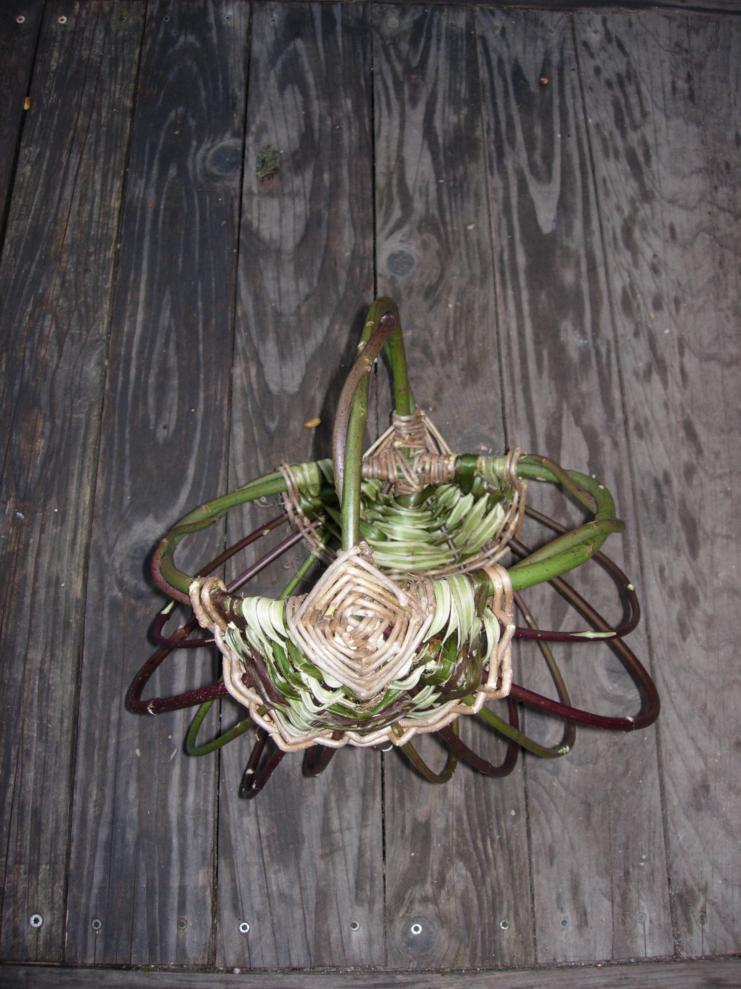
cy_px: 494
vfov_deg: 49.0
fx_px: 1085
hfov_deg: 37.7
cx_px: 370
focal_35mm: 38
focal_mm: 7.8
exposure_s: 1/64
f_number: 2.8
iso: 79
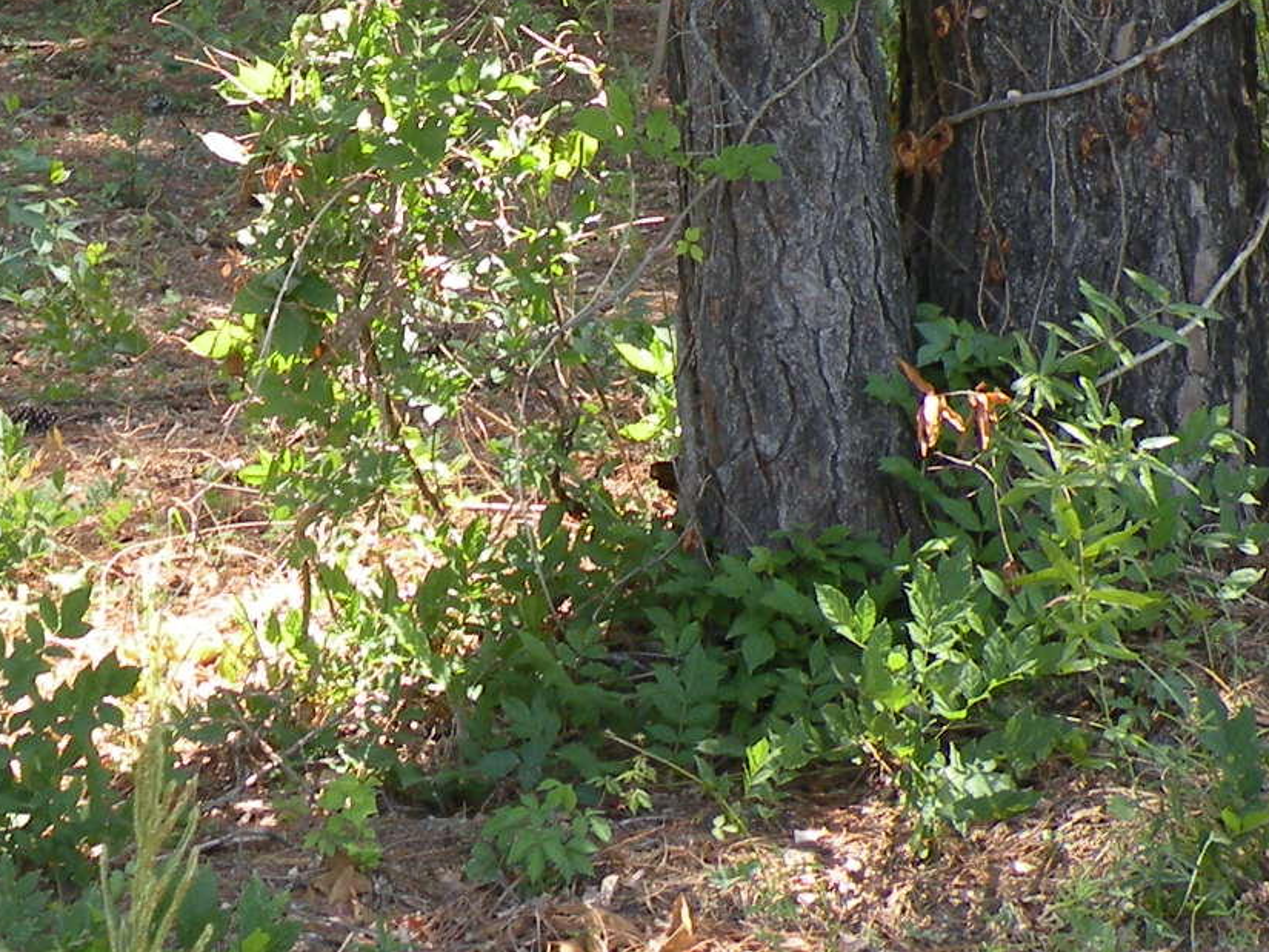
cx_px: 334
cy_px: -480
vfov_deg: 10.8
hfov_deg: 14.9
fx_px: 4840
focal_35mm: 132
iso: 64
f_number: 3.5
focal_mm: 7.4
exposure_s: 1/74.3
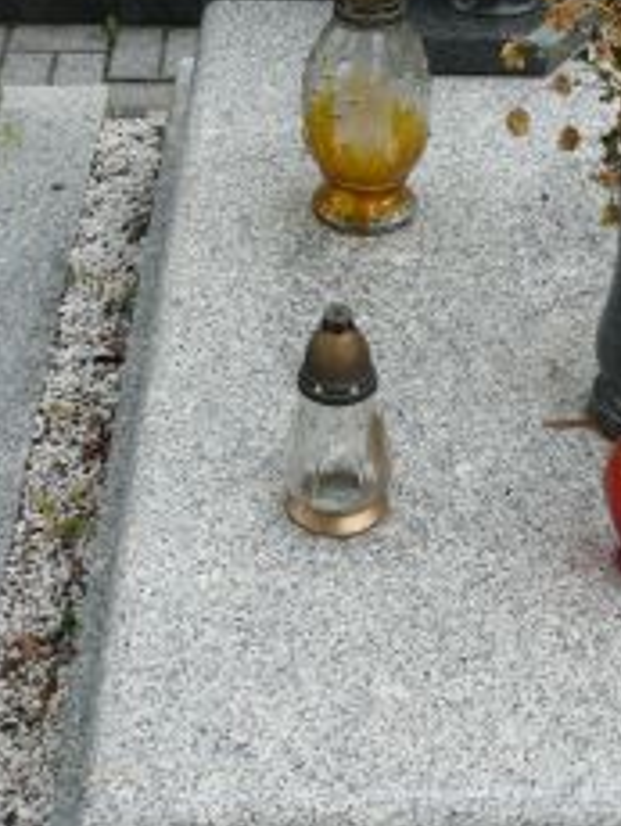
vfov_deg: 26.4
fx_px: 1743
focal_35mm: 73
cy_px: 230
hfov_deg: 20.0
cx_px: 499
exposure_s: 1/125
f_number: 4
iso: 100
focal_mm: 7.4
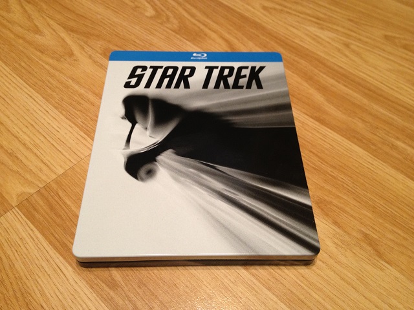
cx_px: 207
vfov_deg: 40.7
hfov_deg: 52.6
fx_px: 419
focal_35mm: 35
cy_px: 155
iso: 125
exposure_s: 1/20
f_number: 2.4
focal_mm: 4.28
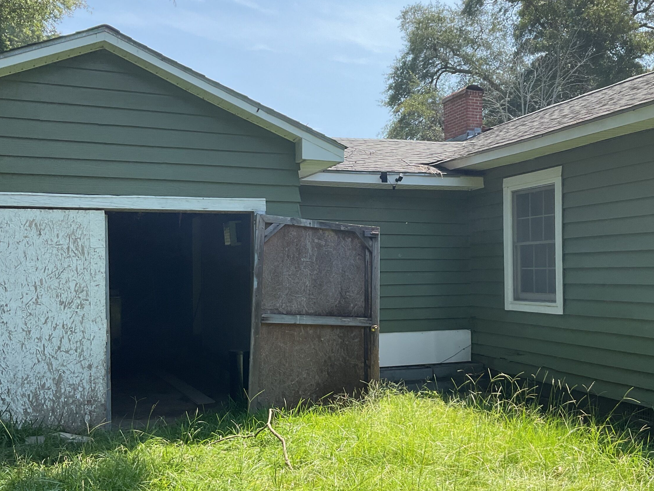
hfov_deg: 46.5
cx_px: 392
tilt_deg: +0.6
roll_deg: +0.5
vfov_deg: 35.9
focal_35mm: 40
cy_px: 270
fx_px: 756
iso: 16
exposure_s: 1/666
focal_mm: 3
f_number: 1.8
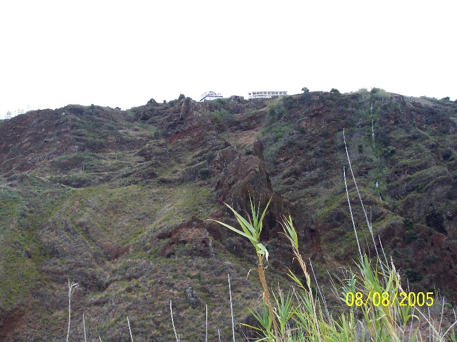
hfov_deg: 49.0
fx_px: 501
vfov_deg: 37.6
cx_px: 228
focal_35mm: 38
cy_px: 171
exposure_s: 1/350
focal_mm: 8
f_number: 4.8
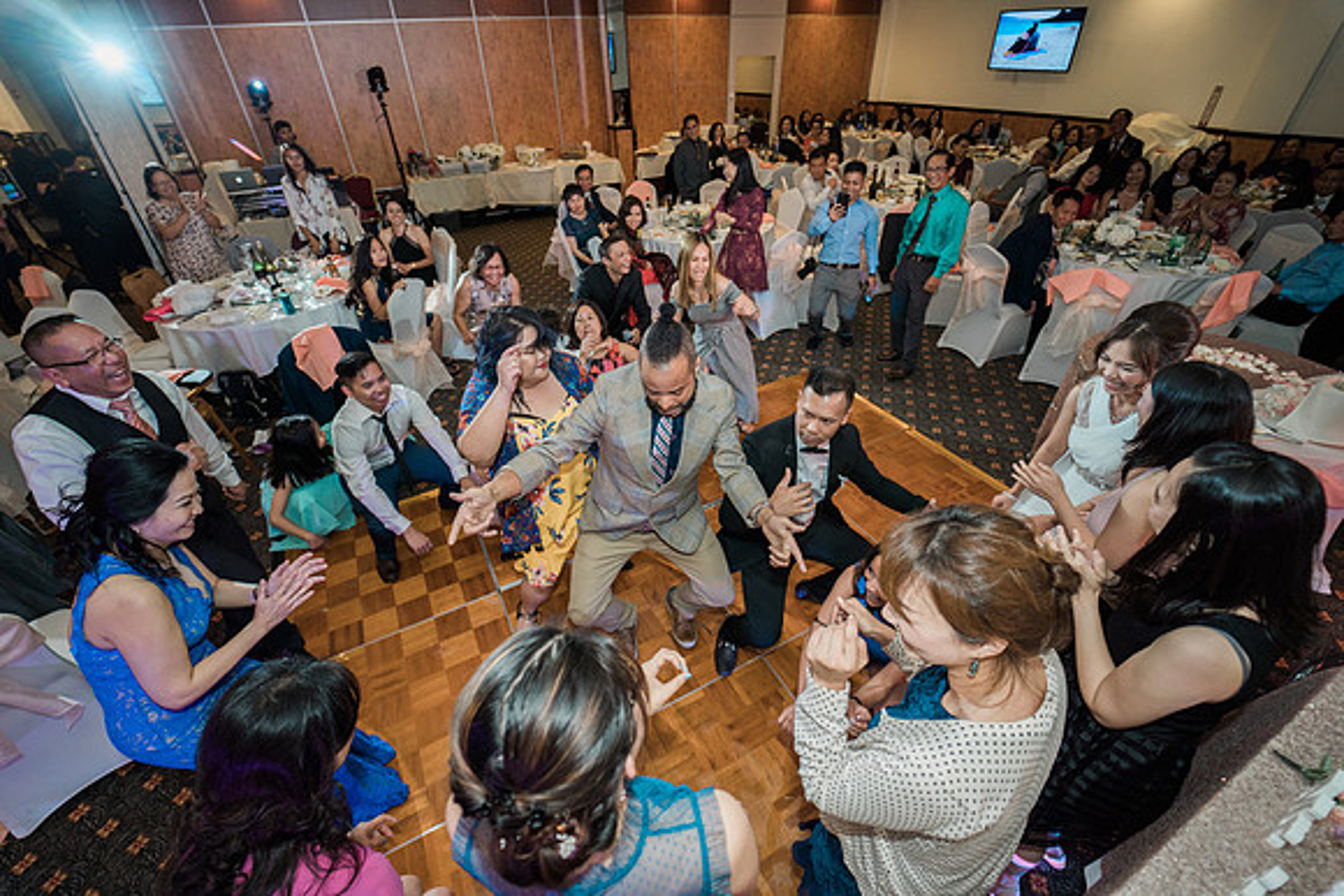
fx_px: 523
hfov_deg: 104.2
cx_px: 672
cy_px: 448
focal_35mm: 14
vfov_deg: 81.2
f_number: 2.8
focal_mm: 14
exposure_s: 1/160
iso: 800
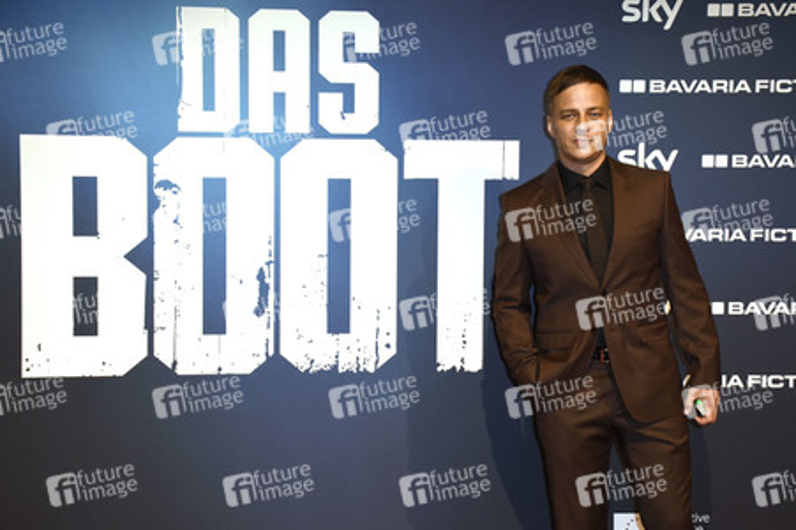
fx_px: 1259
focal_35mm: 57
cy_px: 265
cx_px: 398
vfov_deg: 23.7
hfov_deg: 35.1
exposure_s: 1/160
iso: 640
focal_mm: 38
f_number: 6.3
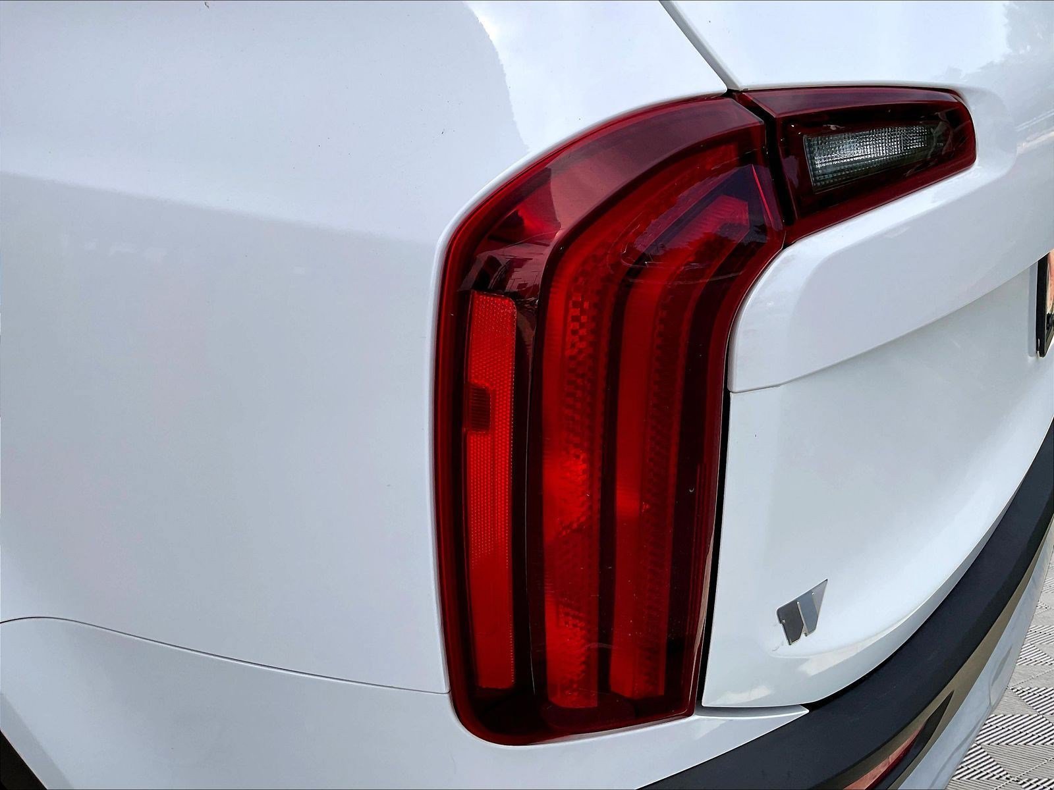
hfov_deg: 61.7
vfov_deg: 48.2
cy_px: 395
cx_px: 527
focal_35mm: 29
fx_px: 883
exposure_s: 1/1451
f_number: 1.8
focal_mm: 3
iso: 16
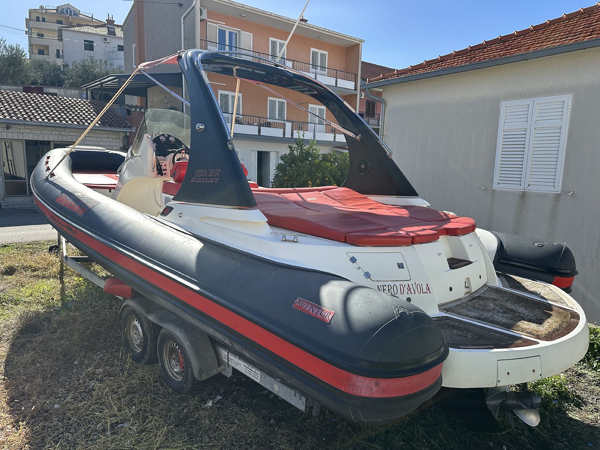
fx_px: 416
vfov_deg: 56.8
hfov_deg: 71.6
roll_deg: -0.7
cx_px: 300
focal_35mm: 24
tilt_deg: -7.9
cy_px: 225
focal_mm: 6.86
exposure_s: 1/2967
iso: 80
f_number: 1.78
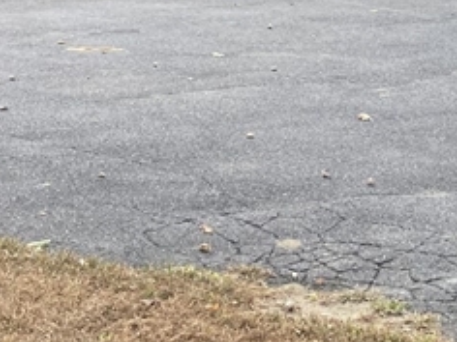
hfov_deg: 16.5
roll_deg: +1.0
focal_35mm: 113
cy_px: -126
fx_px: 1492
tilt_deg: +0.5
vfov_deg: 12.6
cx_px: 594
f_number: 1.8
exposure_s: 1/1330
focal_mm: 4.25
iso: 32
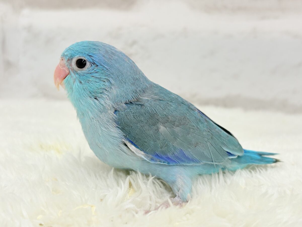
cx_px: 151
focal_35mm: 52
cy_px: 114
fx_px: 454
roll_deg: -1.2
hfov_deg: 36.8
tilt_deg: -12.1
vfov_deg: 28.0
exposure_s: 1/100
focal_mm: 5.96
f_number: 1.6
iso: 80
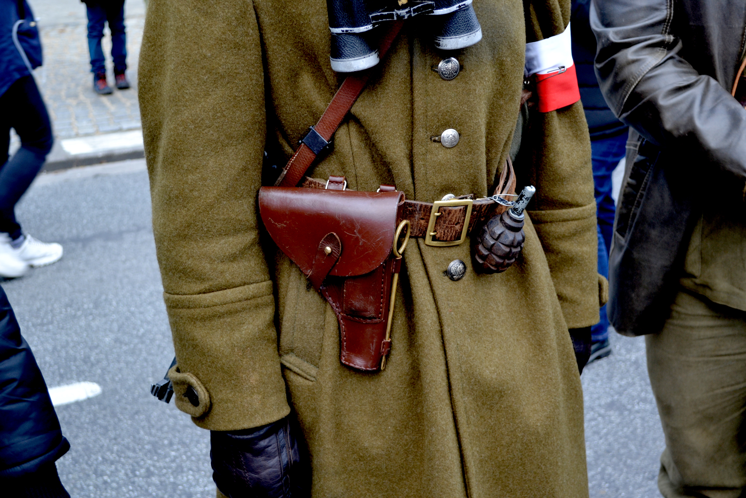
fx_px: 1088
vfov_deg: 25.8
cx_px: 373
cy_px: 249
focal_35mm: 52
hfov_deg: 37.9
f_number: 5.6
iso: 320
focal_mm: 35
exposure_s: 1/60
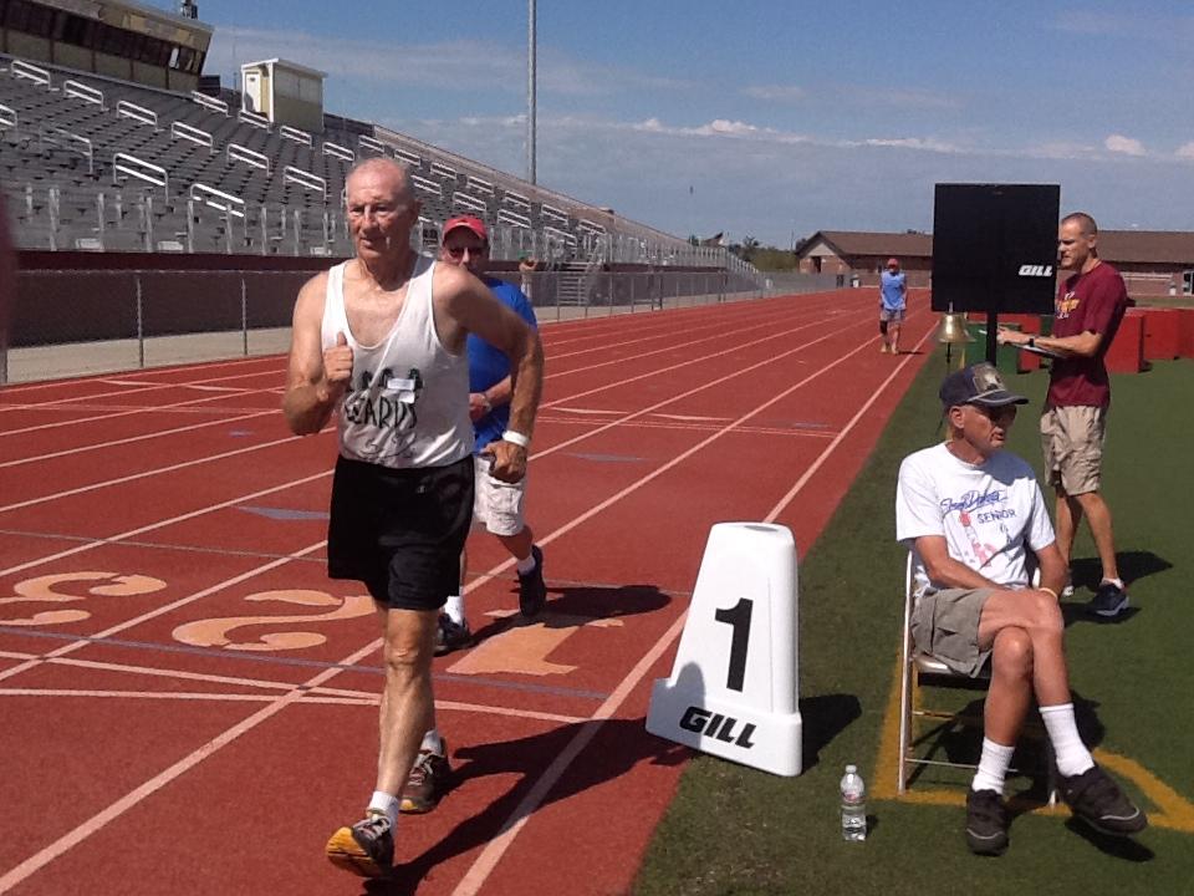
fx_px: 1518
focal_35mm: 44
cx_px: 597
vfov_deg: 32.9
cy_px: 448
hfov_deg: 42.9
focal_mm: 2.03
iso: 50
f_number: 2.4
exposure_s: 1/2232
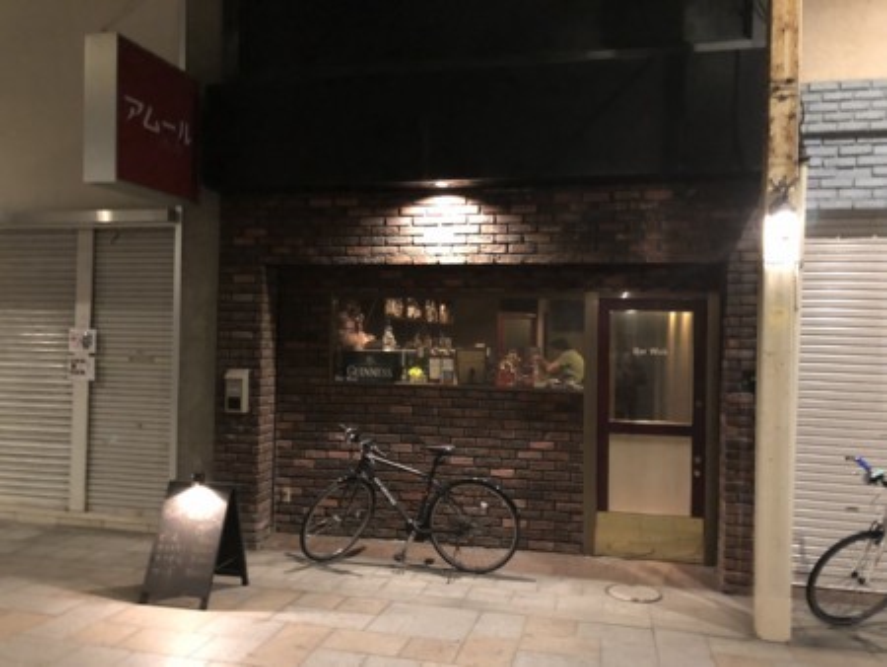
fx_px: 718
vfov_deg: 49.8
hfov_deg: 63.4
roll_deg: -0.7
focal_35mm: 28
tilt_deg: +0.4
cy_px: 334
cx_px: 444
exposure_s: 1/4
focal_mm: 4
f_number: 1.8
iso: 250
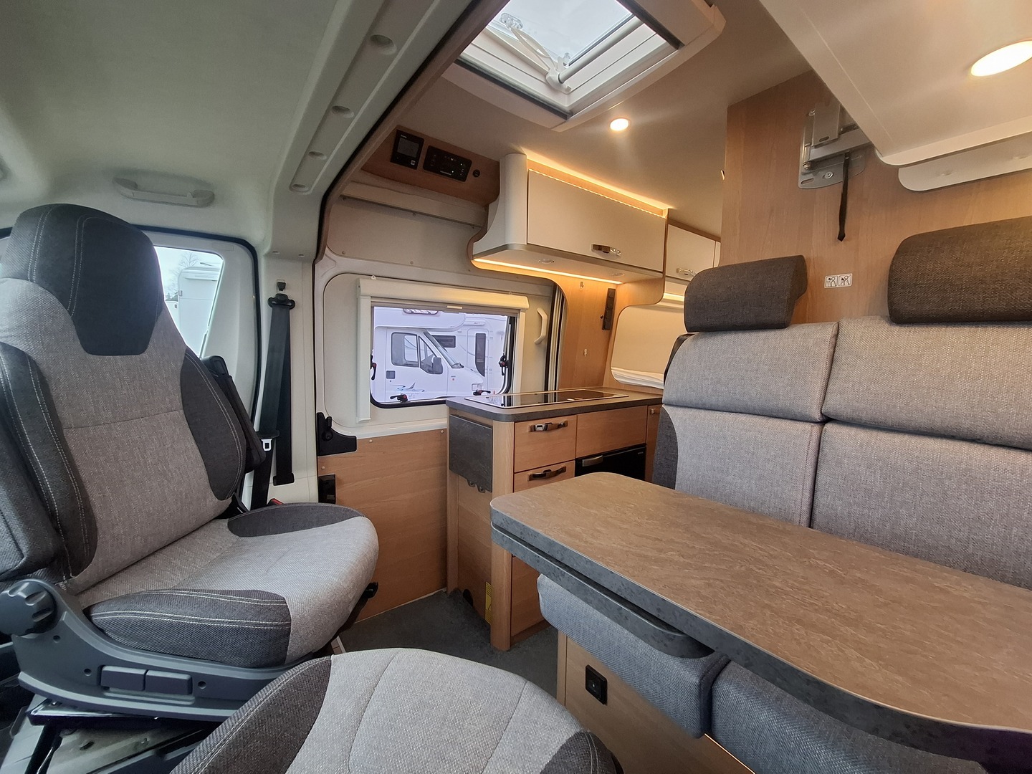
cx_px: 516
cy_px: 387
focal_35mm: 13
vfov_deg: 89.9
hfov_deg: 106.2
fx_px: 388
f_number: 2.2
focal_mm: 1.74
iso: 160
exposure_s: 1/50
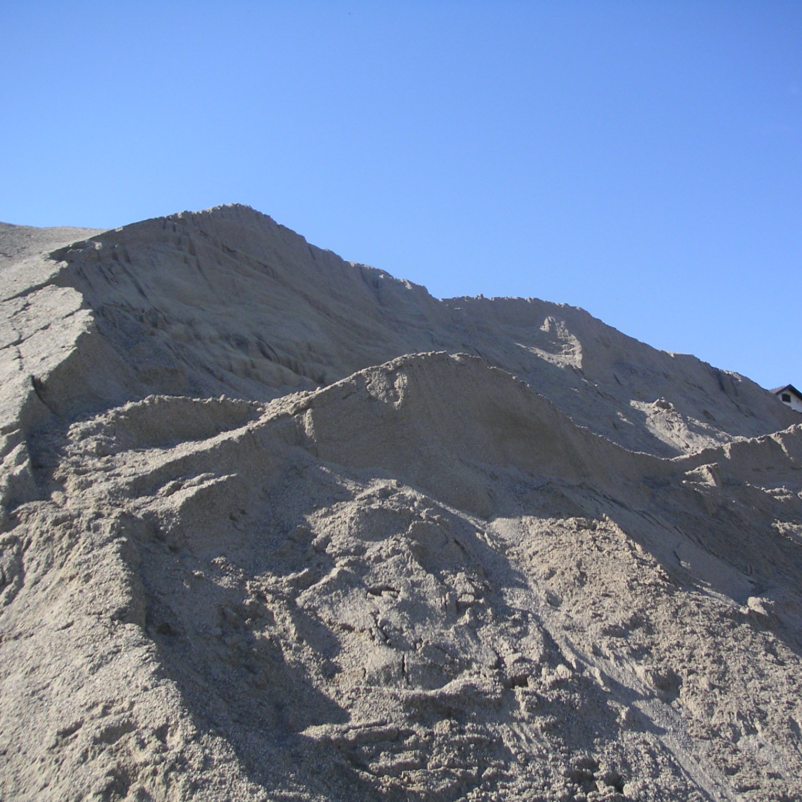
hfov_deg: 37.5
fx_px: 1180
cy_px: 401
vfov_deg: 37.6
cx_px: 461
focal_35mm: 45
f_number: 2.8
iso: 50
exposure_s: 1/750
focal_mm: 6
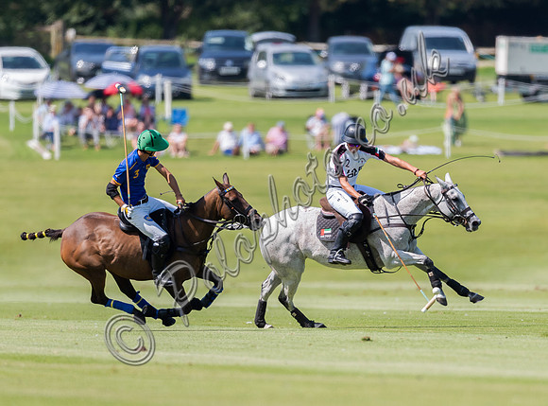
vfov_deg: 1.8
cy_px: 282
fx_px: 13221
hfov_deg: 2.4
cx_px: 304
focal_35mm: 839
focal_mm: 500
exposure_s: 1/2000
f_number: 4
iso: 320
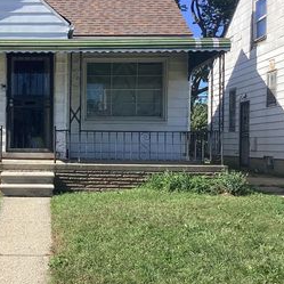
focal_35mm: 55
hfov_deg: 29.7
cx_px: 25
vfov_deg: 31.1
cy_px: 155
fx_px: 511
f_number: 2.4
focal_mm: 3.3
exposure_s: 1/916
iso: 25
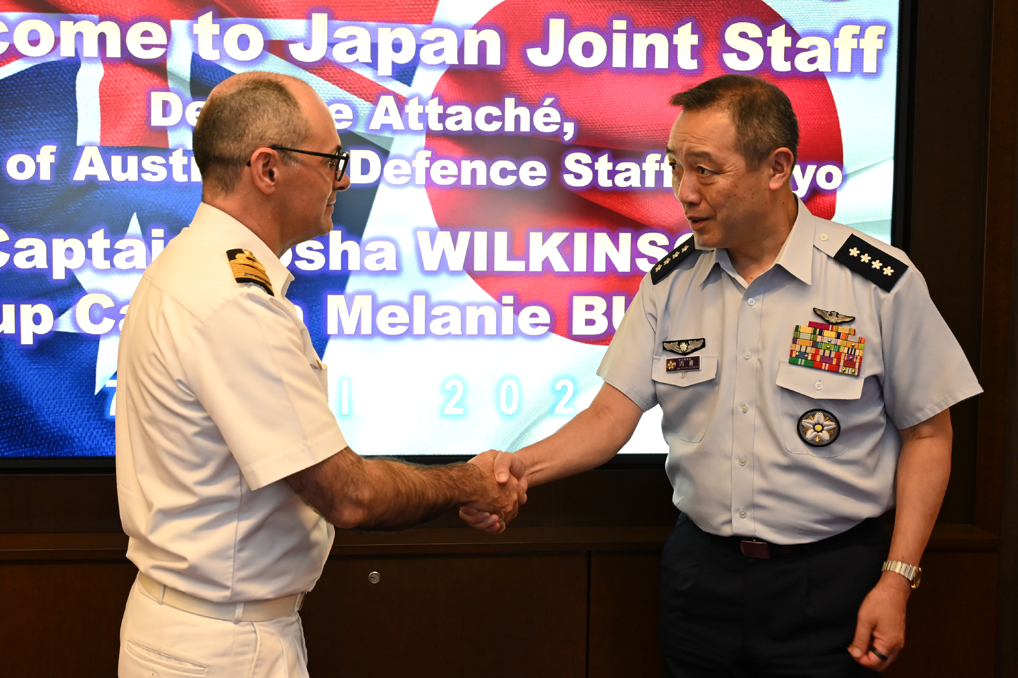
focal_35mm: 34
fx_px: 961
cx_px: 509
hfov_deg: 55.8
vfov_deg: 38.9
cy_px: 339
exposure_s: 1/160
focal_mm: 34
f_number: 4
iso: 2500
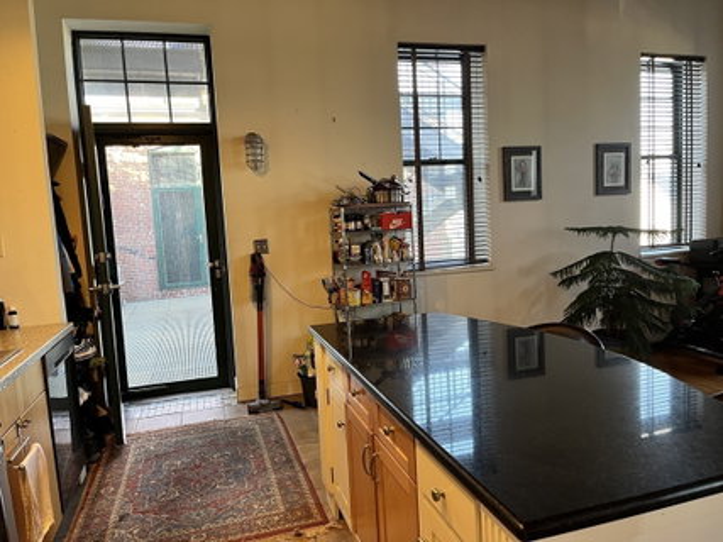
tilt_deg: -5.2
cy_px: 271
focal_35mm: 26
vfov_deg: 53.0
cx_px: 362
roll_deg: +3.3
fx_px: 543
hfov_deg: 67.3
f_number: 1.6
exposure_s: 1/60
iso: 125
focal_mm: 5.1
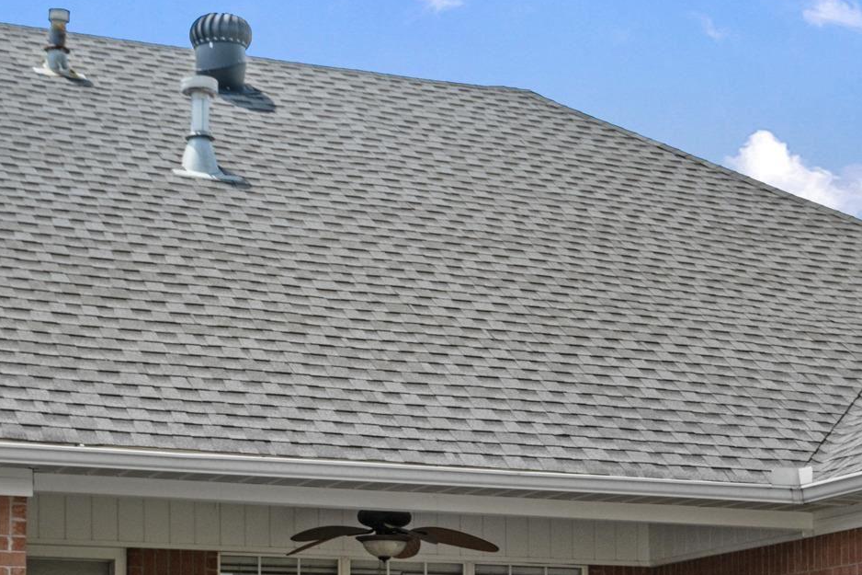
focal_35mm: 96
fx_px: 2298
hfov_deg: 21.2
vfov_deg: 13.8
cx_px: 585
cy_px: 698
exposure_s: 1/100
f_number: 8
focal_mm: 24
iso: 400
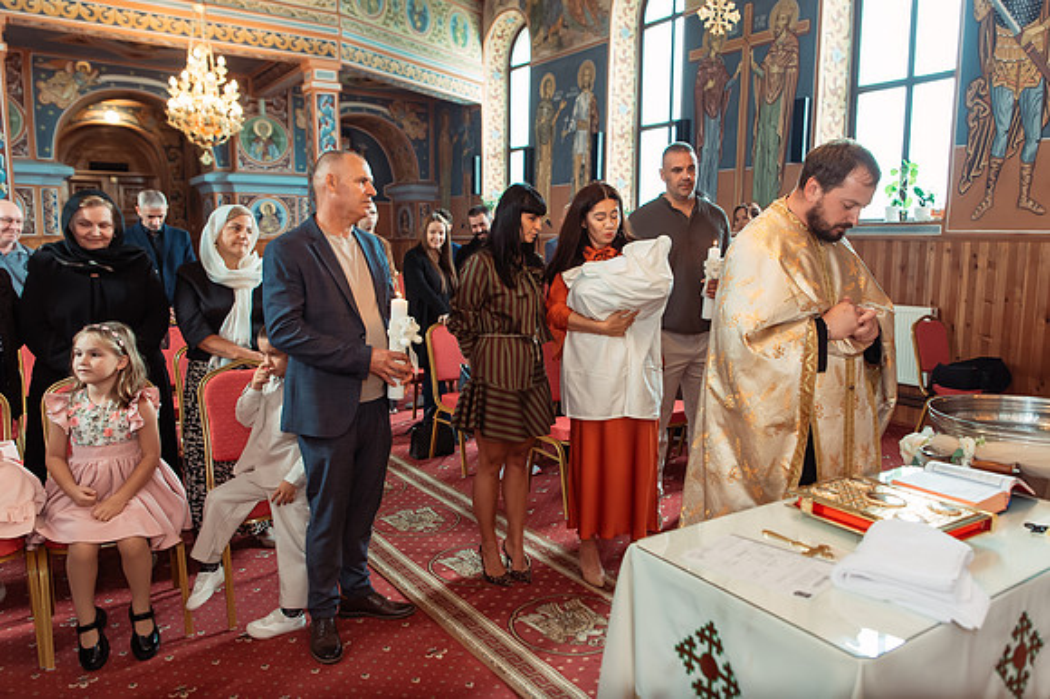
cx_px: 584
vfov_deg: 48.3
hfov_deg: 67.8
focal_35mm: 27
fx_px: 778
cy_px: 310
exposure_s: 1/250
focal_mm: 24
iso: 2500
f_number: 3.5
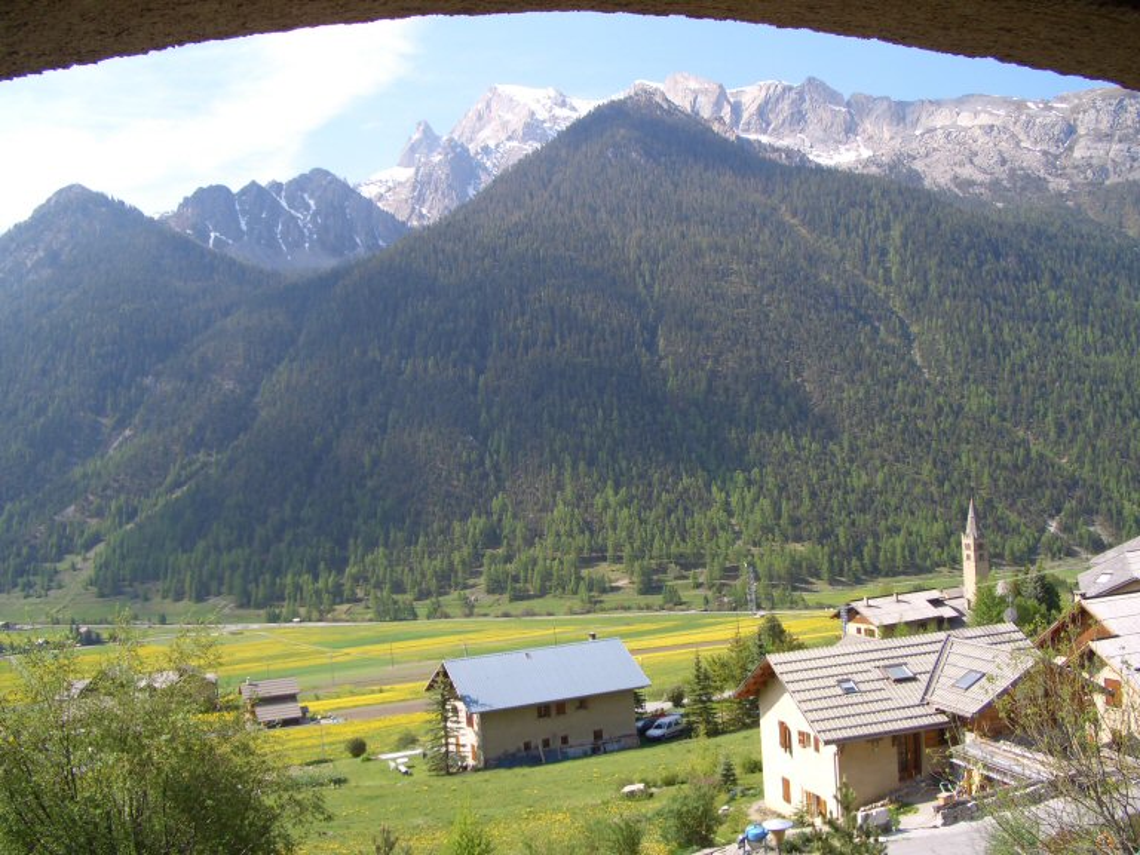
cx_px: 570
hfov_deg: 52.6
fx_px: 1153
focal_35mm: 35
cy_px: 428
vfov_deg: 40.7
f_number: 4.3
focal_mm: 5.8
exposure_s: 1/250
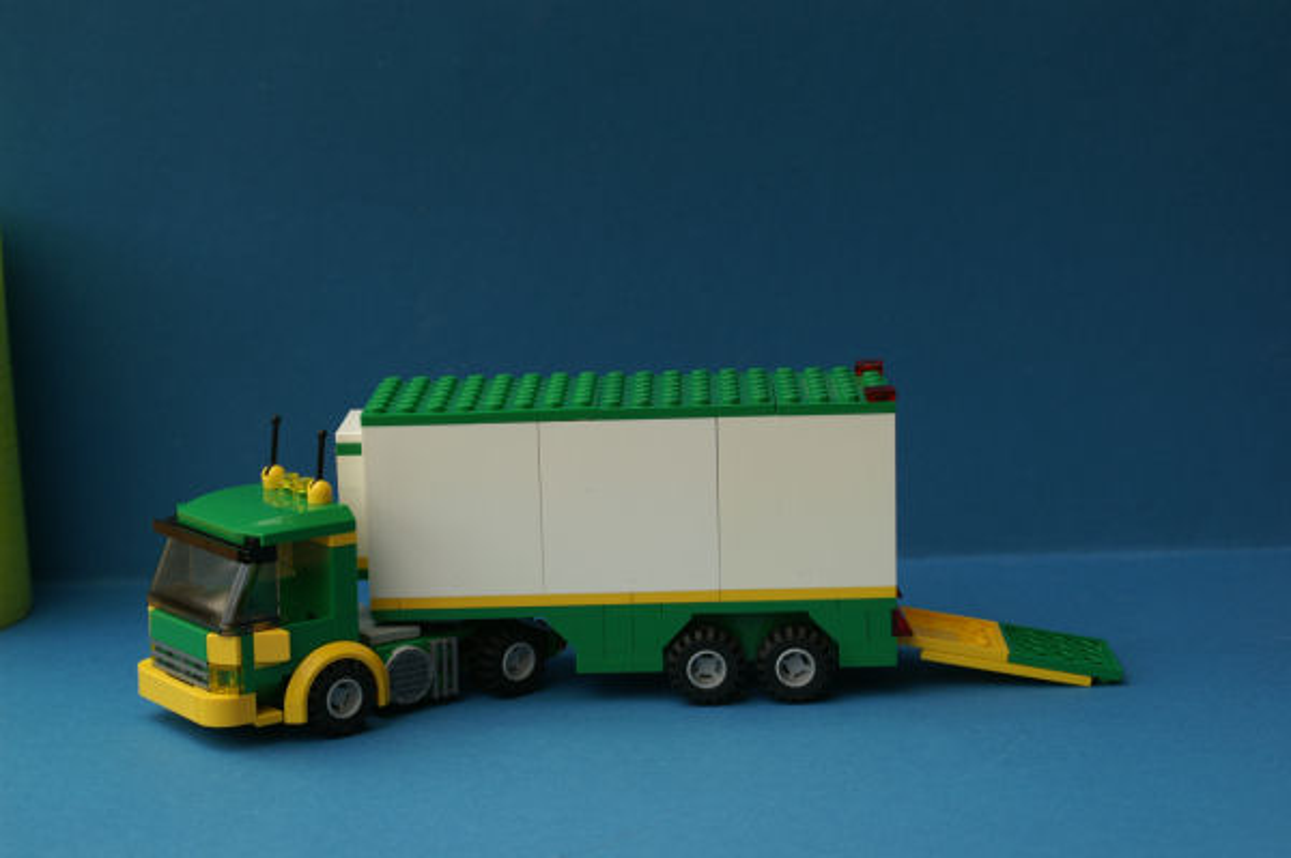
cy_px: 429
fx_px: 2687
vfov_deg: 18.2
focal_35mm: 75
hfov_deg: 27.0
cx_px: 646
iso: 100
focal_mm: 50
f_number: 6.7
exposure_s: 1/45
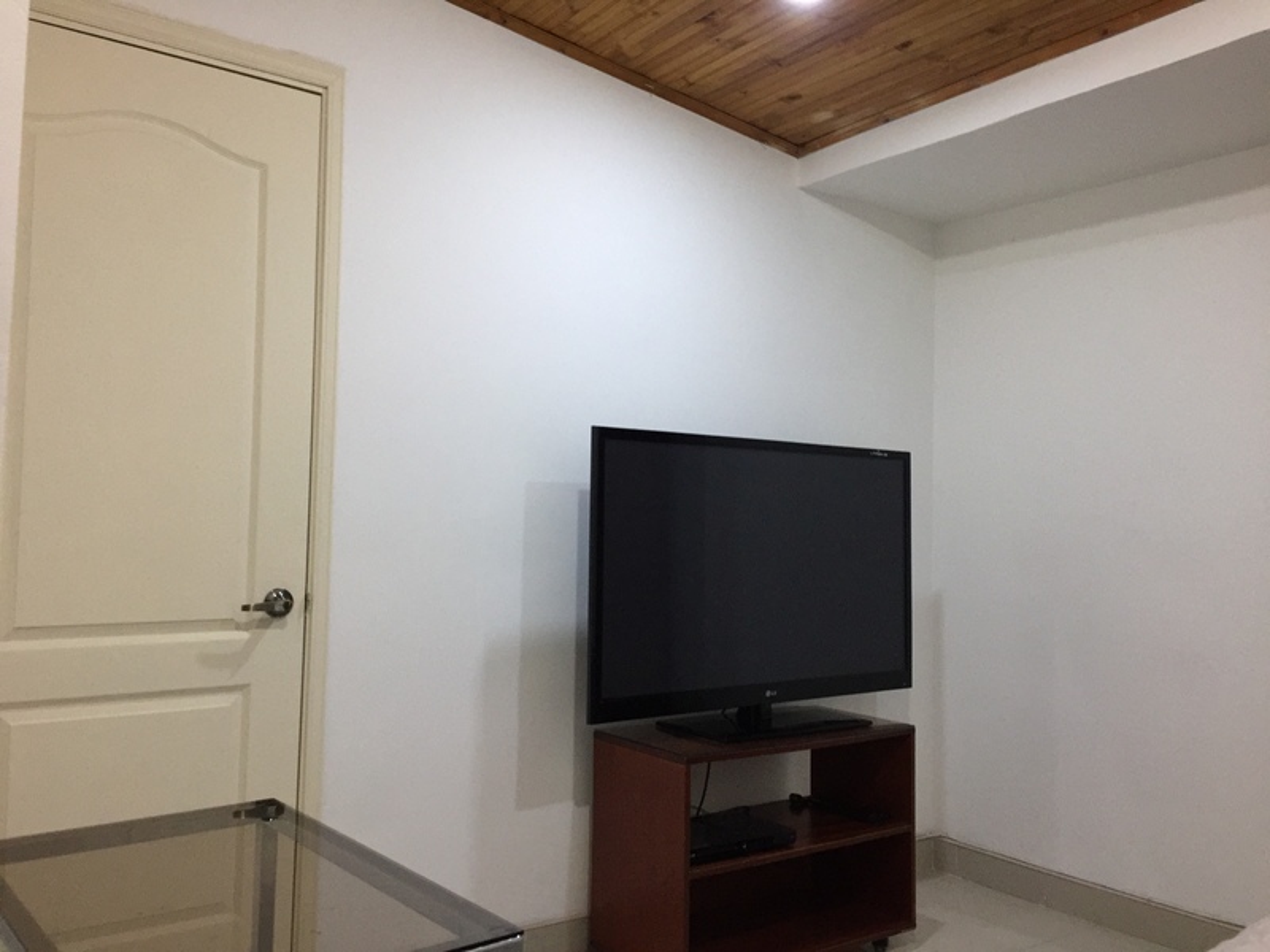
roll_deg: -0.6
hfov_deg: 61.7
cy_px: 476
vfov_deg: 48.2
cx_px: 635
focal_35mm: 29
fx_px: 1064
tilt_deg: +2.3
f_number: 2.2
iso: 200
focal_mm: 4.15
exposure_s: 1/30
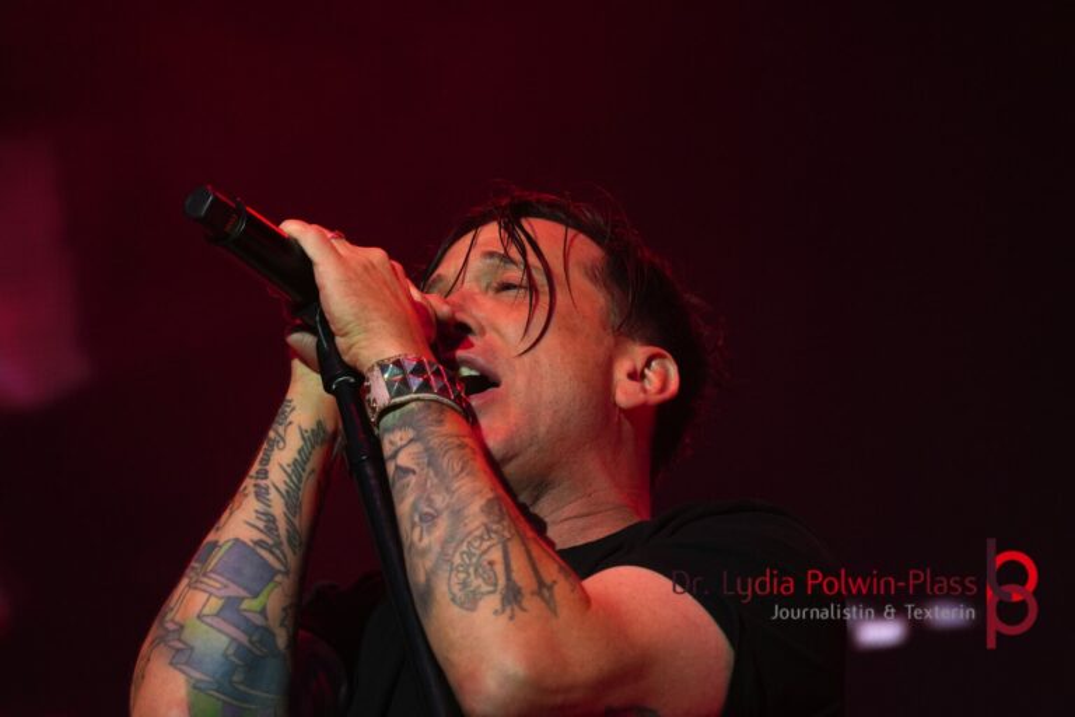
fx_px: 5778
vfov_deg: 7.1
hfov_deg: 10.6
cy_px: 358
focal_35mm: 194
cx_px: 538
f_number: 5.6
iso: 1000
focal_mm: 129
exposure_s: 1/200
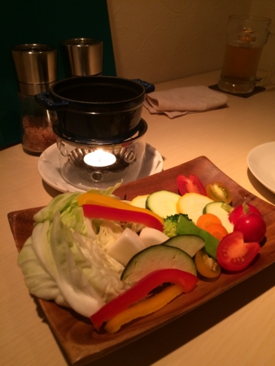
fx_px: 307
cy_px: 183
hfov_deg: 48.3
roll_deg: -1.0
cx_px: 138
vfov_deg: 61.6
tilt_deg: -34.0
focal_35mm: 29
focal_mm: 4.15
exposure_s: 1/33
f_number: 2.2
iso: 125
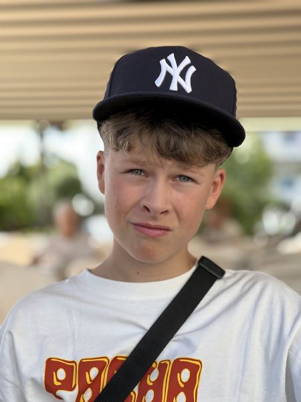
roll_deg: -0.9
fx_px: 893
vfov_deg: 25.3
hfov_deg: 19.1
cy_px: 201
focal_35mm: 77
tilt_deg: +2.5
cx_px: 150
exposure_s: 1/121
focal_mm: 9
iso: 32
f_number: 2.8
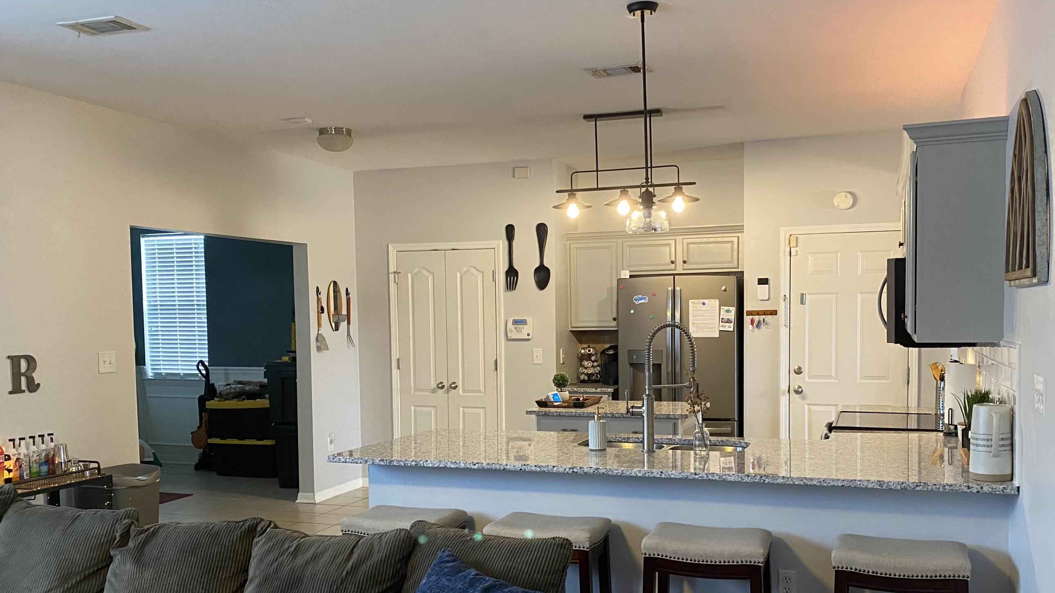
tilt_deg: -2.7
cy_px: 373
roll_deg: +0.9
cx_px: 555
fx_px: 923
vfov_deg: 35.4
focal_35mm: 33
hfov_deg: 59.5
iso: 400
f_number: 1.8
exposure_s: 1/60
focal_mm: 4.25
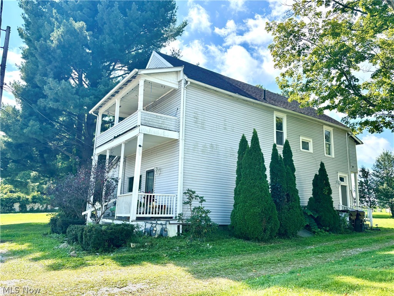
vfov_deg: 53.1
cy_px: 148
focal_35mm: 26
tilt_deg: +11.9
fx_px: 296
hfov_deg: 67.3
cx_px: 197
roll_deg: -0.9
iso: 50
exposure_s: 1/1695
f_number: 1.6
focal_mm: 5.96
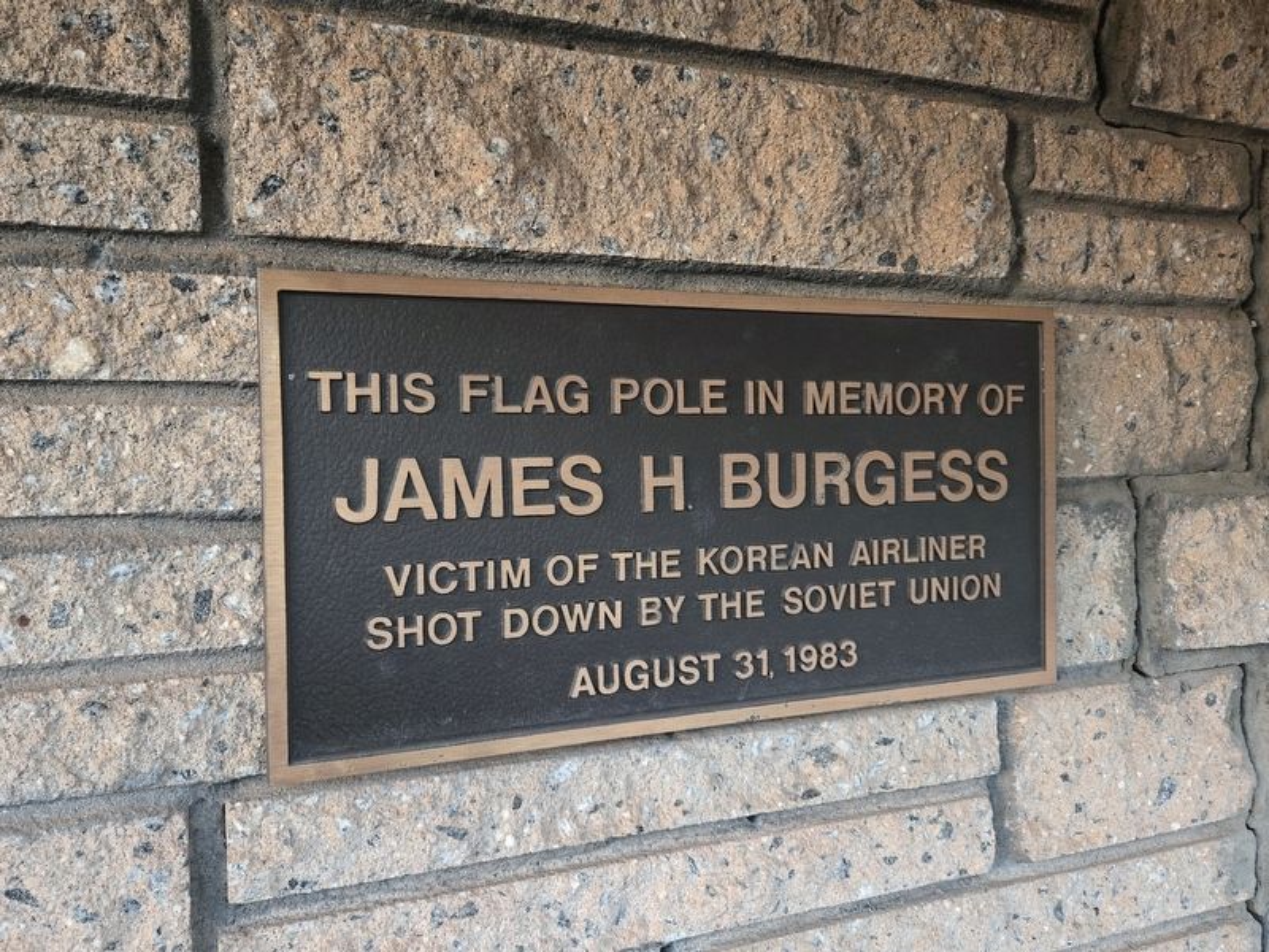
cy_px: 476
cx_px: 634
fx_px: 843
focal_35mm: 23
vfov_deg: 58.9
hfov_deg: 73.9
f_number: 1.8
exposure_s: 1/60.2
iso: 1000
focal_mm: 5.4
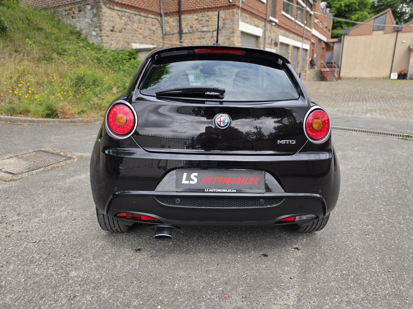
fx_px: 274
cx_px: 206
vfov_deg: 58.9
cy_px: 154
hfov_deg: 73.9
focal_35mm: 23
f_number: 1.4
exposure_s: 1/2163
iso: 64
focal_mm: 6.5
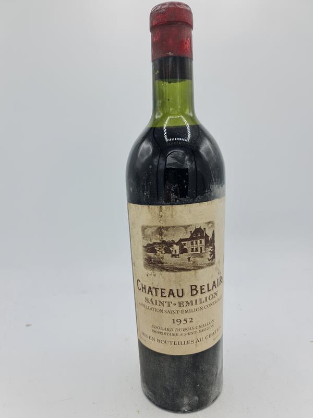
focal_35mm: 25
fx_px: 301
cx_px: 156
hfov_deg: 54.9
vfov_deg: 69.4
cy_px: 209
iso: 50
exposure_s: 1/330
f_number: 1.8
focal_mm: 7
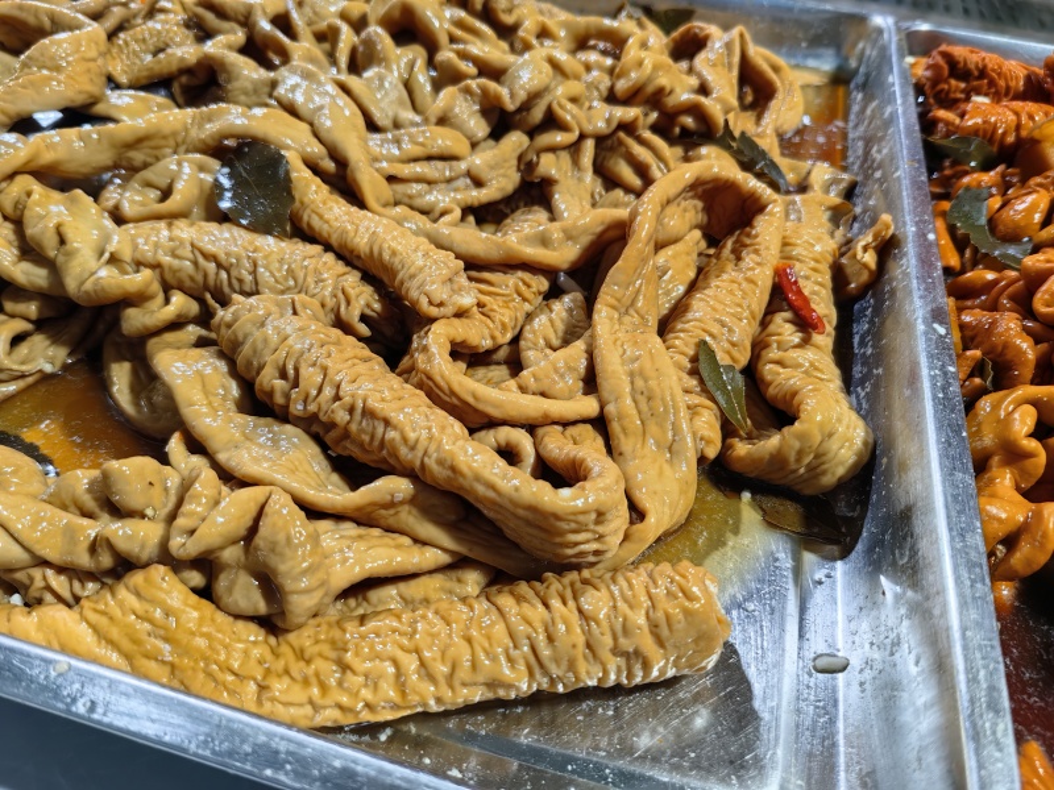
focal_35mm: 27
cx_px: 527
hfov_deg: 65.3
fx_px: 822
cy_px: 395
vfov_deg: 51.4
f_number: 1.4
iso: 125
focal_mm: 5.75
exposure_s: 1/100
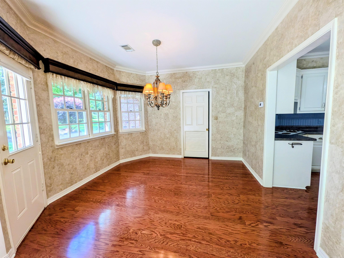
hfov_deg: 102.1
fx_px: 139
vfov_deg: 85.7
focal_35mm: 14
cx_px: 172
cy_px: 129
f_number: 2.2
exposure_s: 1/60
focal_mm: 1.85
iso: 57
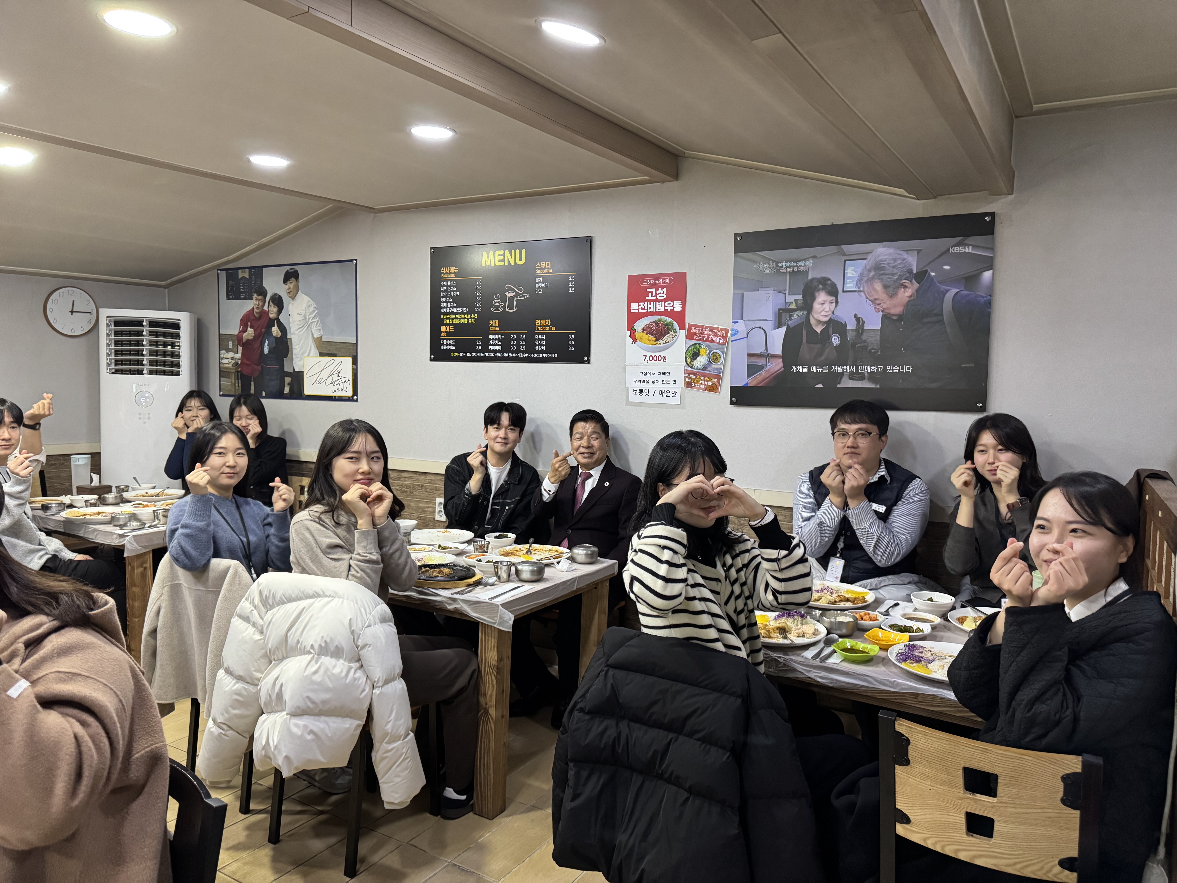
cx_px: 588
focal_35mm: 24
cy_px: 442
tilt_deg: -4.4
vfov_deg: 56.8
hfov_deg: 71.6
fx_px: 816
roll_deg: -1.3
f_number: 1.78
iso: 500
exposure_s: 1/60
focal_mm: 6.76
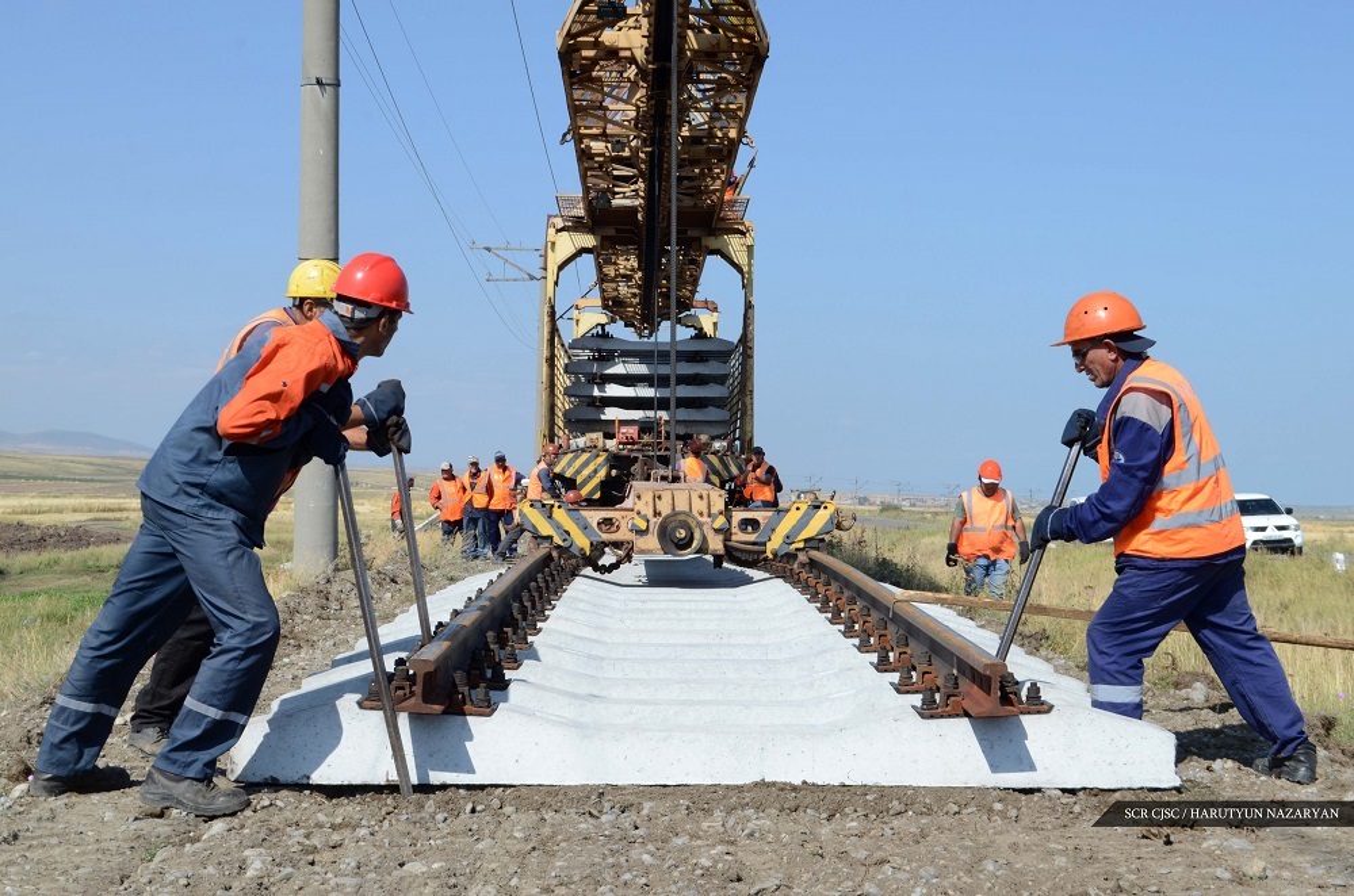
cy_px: 448
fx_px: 2026
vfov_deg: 24.9
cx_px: 677
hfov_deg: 36.9
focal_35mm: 54
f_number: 14
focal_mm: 36
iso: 320
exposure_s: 1/250
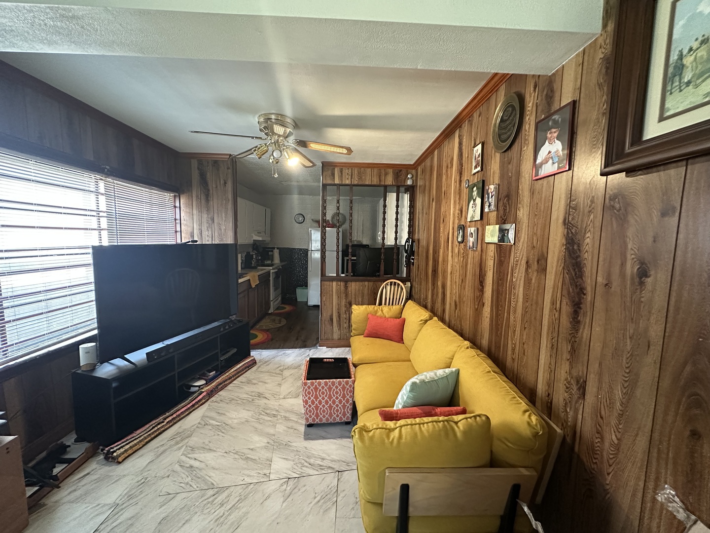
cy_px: 266
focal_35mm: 14
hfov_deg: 102.1
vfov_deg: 85.7
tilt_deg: -5.1
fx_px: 287
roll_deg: -1.4
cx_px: 355
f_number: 2.2
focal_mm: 2.22
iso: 800
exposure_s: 1/60
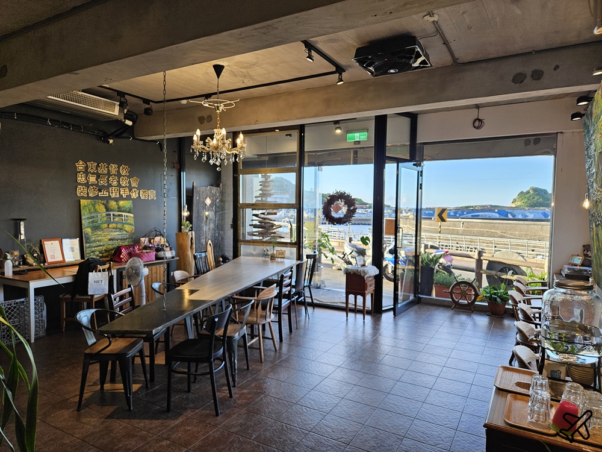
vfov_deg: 58.9
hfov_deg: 73.9
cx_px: 301
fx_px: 400
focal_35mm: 23
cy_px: 226
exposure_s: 1/180
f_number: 1.8
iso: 64
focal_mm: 5.4
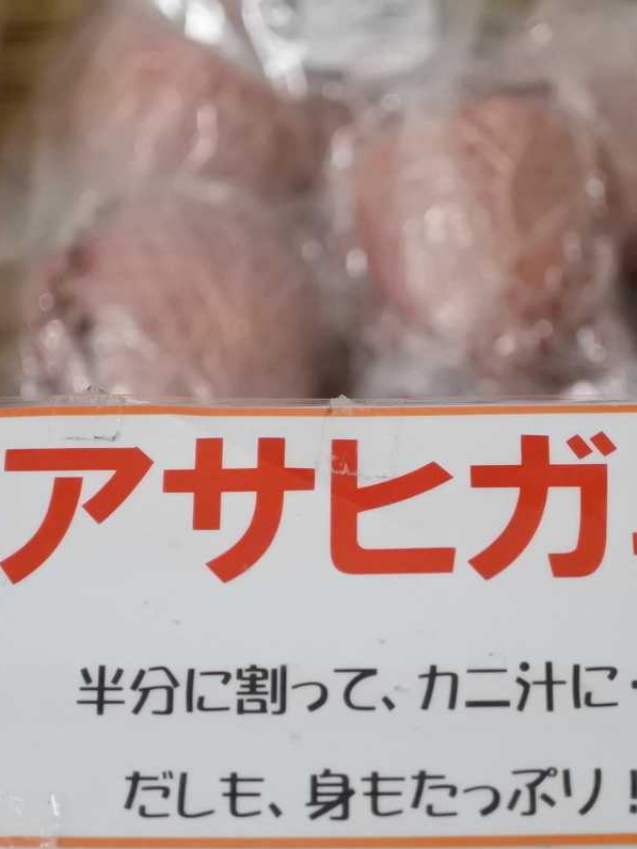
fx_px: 1742
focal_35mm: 71
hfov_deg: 20.7
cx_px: 372
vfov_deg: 27.4
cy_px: 426
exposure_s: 1/1250
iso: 1600
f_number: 1.8
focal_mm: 18.5
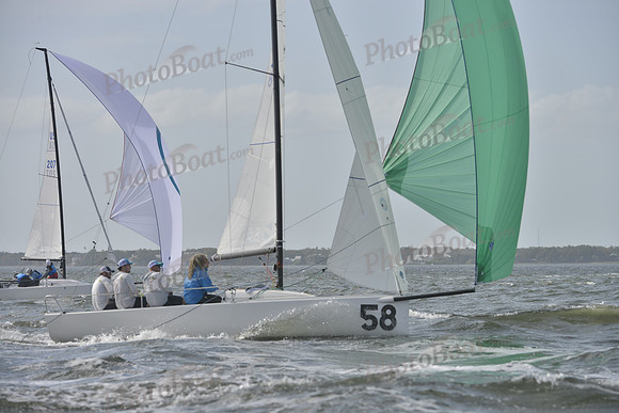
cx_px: 310
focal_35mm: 200
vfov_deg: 6.9
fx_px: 3440
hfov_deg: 10.3
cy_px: 206
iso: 400
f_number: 7.1
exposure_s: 1/2000
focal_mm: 200
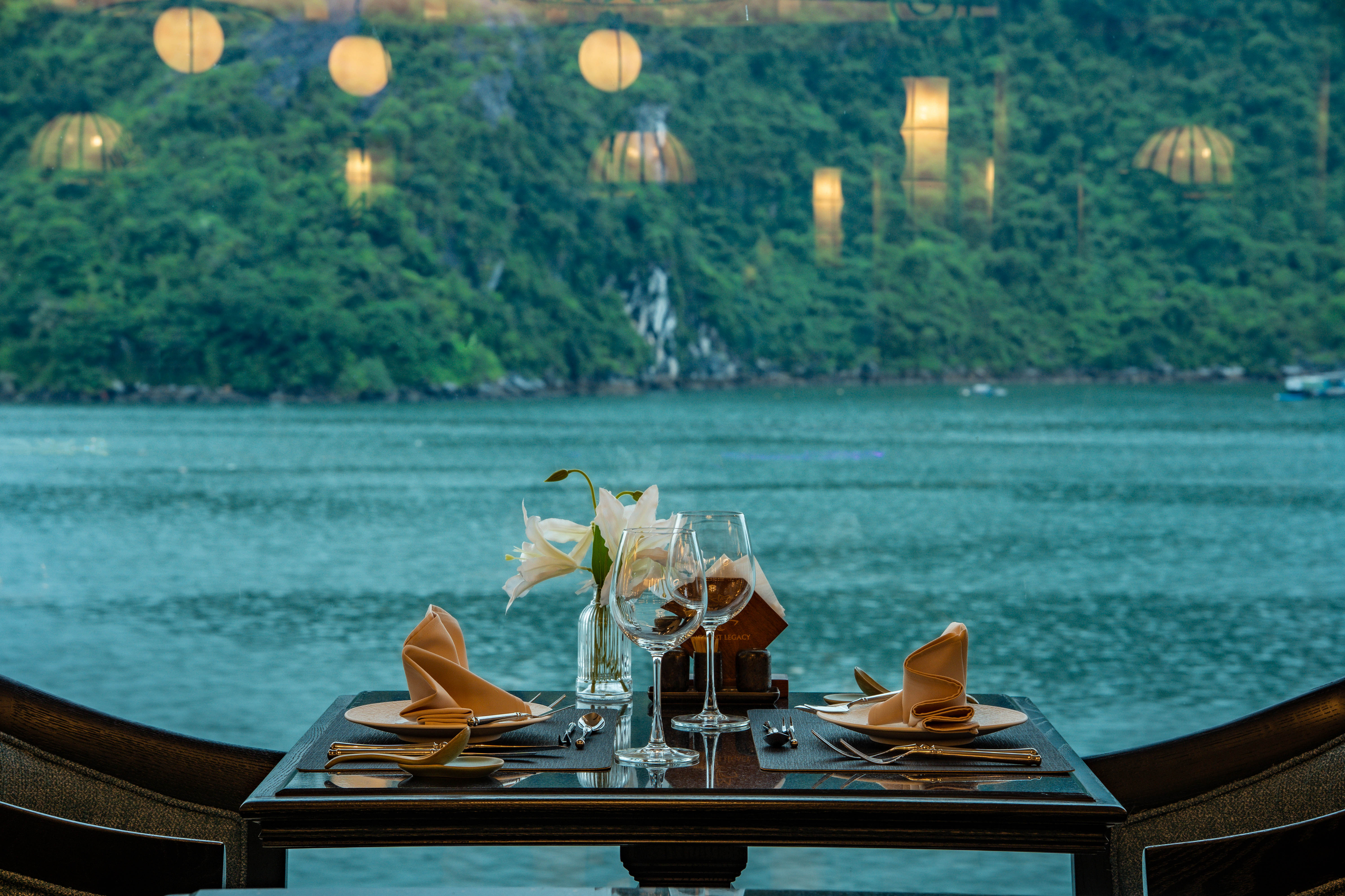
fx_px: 3175
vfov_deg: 16.1
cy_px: 448
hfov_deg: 23.9
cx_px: 672
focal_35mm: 85
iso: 1000
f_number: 10
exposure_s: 1/100
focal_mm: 85
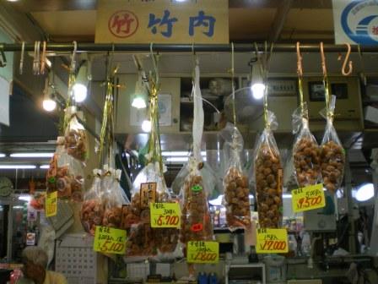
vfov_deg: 37.7
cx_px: 189
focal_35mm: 38
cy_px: 142
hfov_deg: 49.0
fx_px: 415
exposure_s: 1/50
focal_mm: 6.3
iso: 64
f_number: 3.1
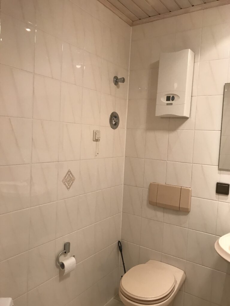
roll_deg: -3.3
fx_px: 248
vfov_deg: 63.4
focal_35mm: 28
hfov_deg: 49.7
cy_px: 153
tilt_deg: -3.1
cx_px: 115
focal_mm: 3.99
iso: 40
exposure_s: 1/33
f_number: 1.8
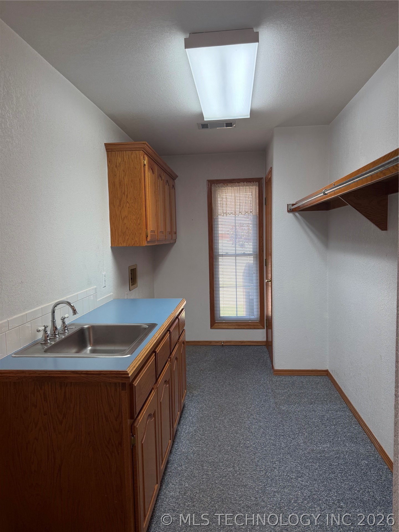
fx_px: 369
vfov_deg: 71.6
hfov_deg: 56.8
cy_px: 266
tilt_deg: -4.1
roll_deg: +2.1
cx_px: 200
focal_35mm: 24
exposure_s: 1/148
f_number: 1.78
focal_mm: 6.76
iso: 125
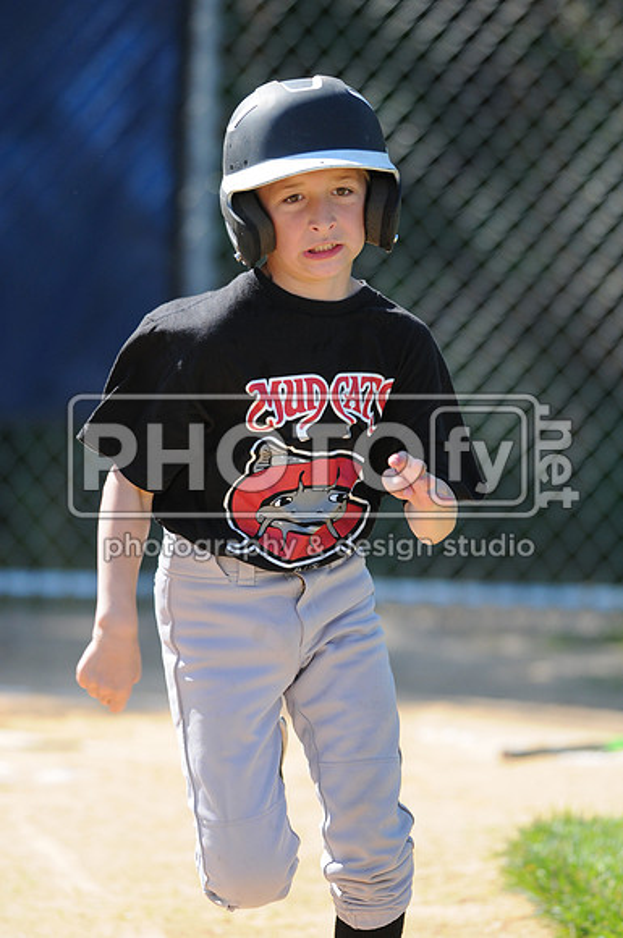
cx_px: 312
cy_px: 469
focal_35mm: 450
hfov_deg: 3.0
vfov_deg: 4.6
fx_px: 11715
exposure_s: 1/1250
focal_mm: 300
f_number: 4
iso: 400
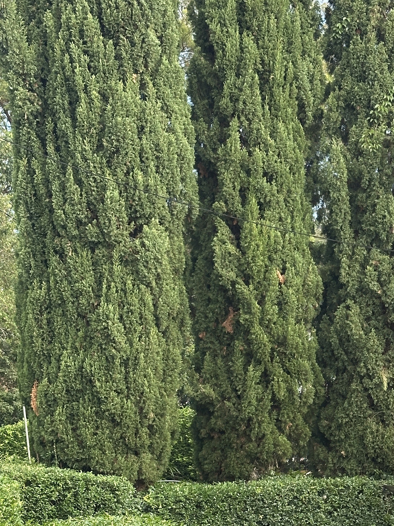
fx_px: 1366
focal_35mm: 90
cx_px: 366
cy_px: 364
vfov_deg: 21.7
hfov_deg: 16.2
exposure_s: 1/694
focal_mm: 6.86
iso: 64
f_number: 1.78
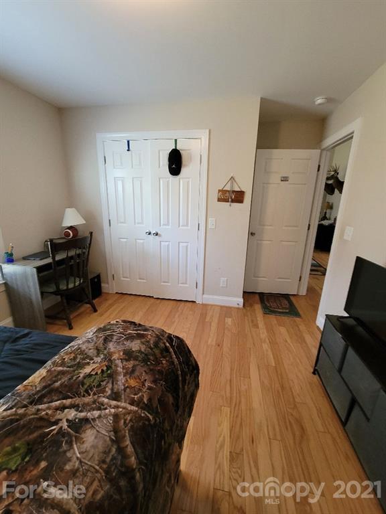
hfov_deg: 89.9
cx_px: 193
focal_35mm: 13
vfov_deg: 106.2
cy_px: 257
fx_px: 193
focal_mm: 2.2
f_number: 2.2
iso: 320
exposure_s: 1/29
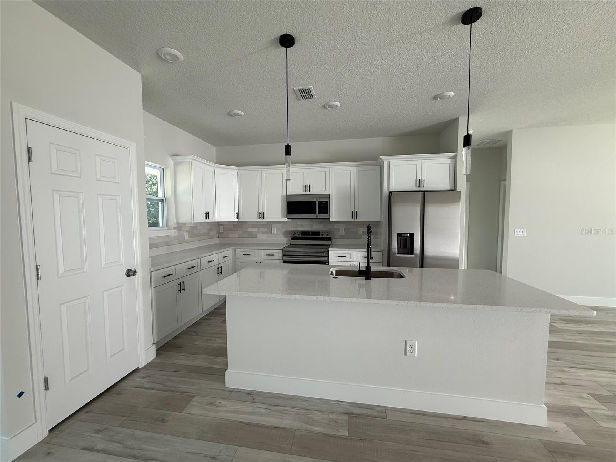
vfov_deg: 85.7
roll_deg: -0.1
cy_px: 231
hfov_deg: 102.1
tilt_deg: -2.8
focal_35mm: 14
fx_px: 249
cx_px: 308
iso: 100
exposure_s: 1/120
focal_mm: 2.22
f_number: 2.2
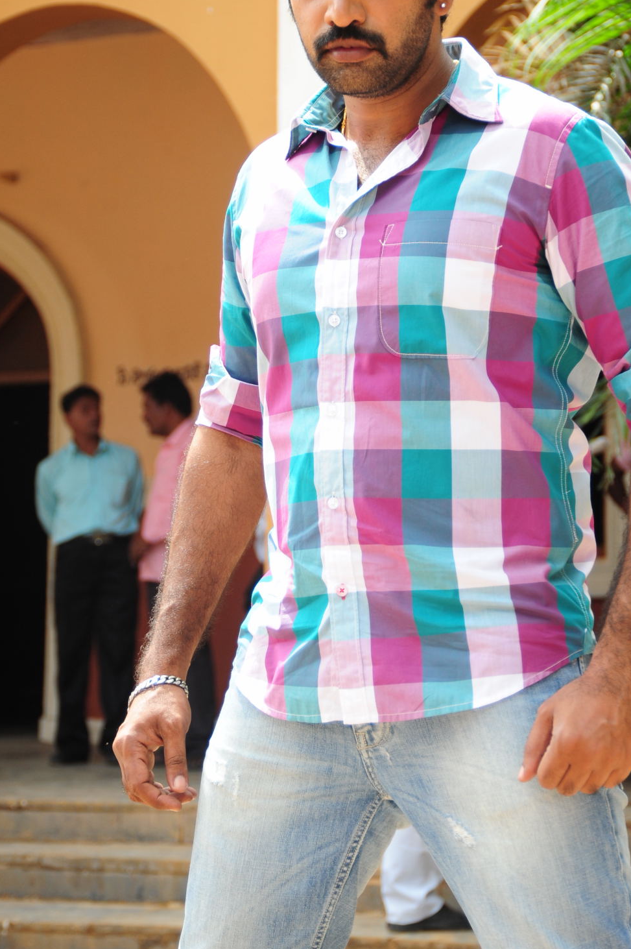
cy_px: 427
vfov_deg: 20.8
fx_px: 2581
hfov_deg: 13.9
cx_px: 414
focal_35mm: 98
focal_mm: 70
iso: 500
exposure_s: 1/400
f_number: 5.3
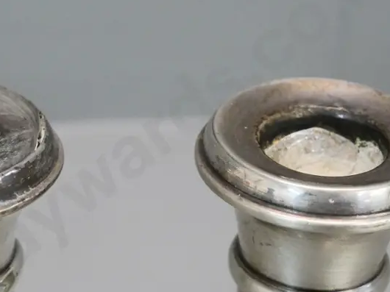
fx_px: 1306
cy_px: 176
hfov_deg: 16.9
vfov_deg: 12.8
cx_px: 104
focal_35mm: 116
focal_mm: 30
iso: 3200
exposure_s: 1/80
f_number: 5.6
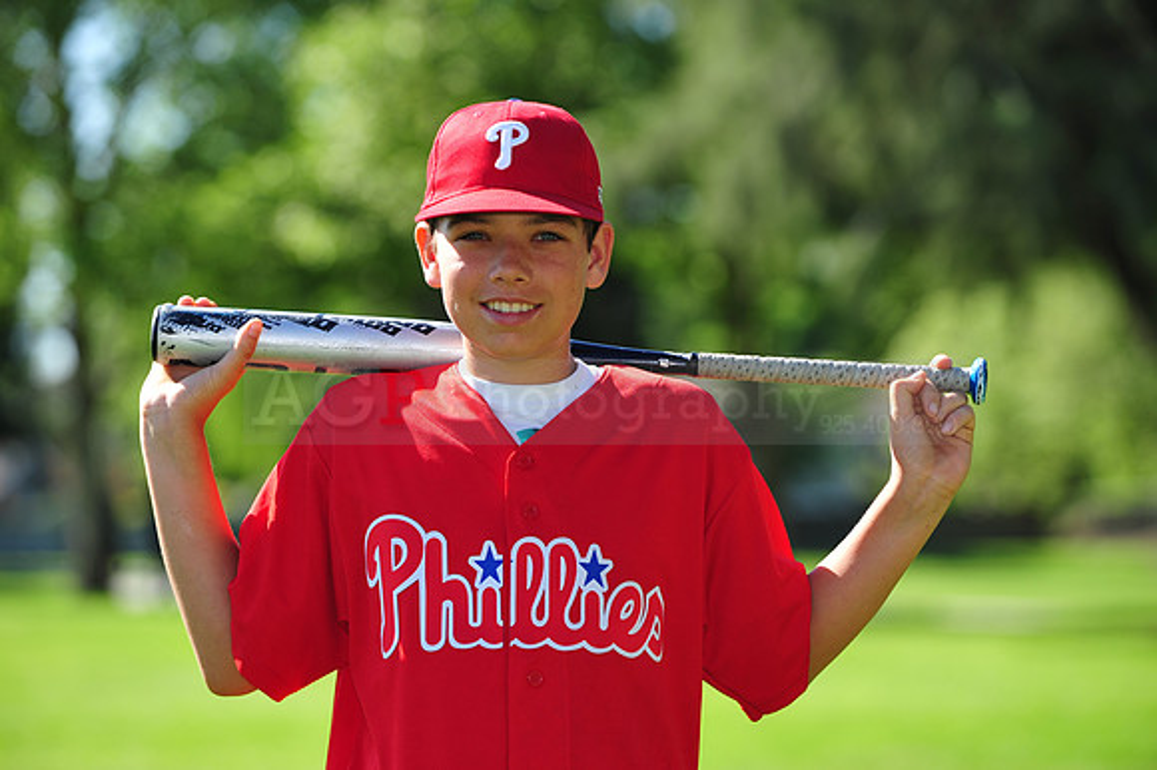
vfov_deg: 8.3
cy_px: 385
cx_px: 578
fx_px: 5300
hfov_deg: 12.5
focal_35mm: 165
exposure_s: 1/500
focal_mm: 165
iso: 200
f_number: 5
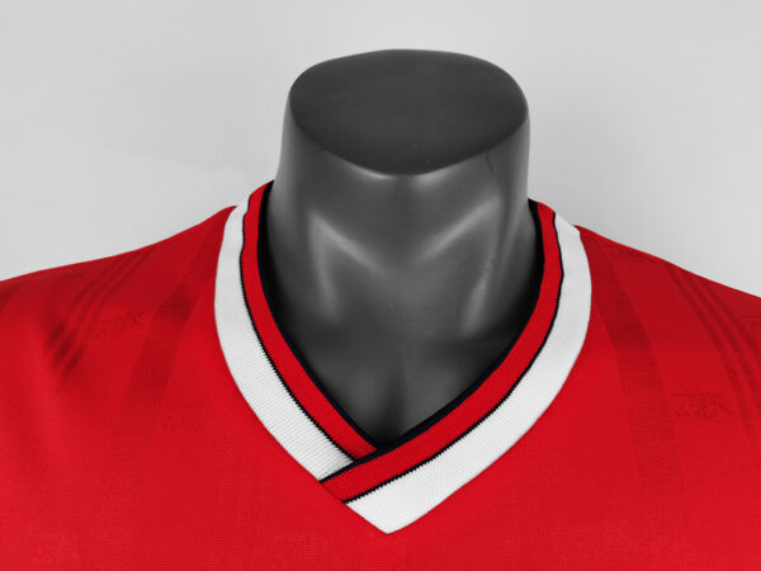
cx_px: 380
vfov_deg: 53.1
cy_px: 286
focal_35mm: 26
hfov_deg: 67.3
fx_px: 572
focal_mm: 5.58
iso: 125
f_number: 1.8
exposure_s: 1/100
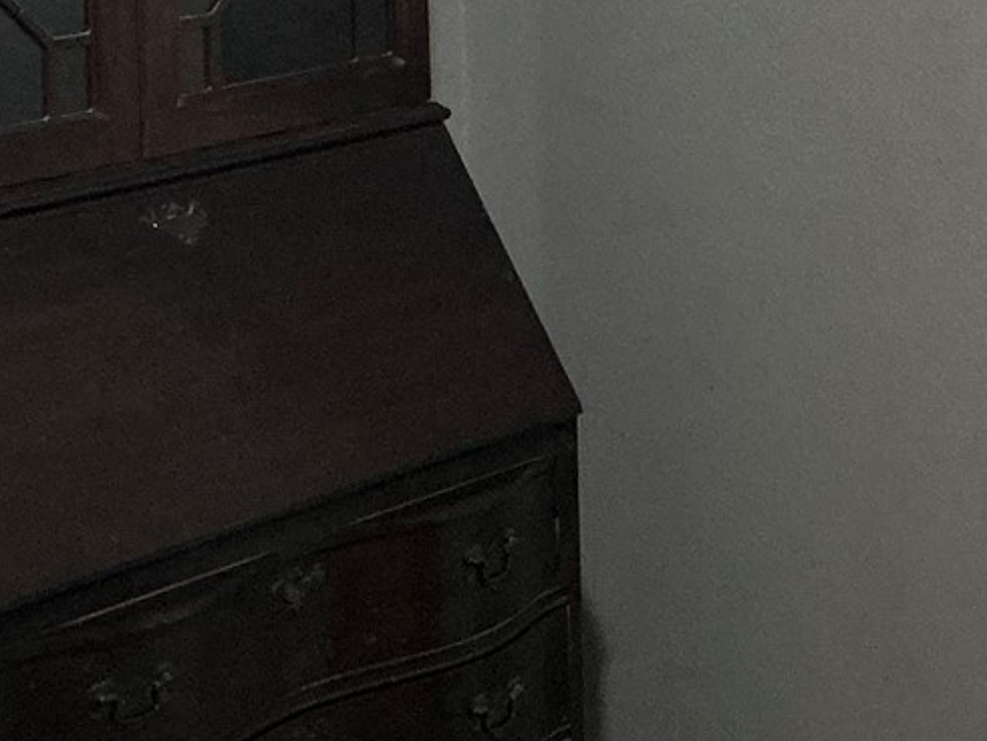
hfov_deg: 16.5
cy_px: -119
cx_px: 943
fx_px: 3338
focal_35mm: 117
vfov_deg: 12.4
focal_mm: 3
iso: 250
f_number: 1.8
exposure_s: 1/40
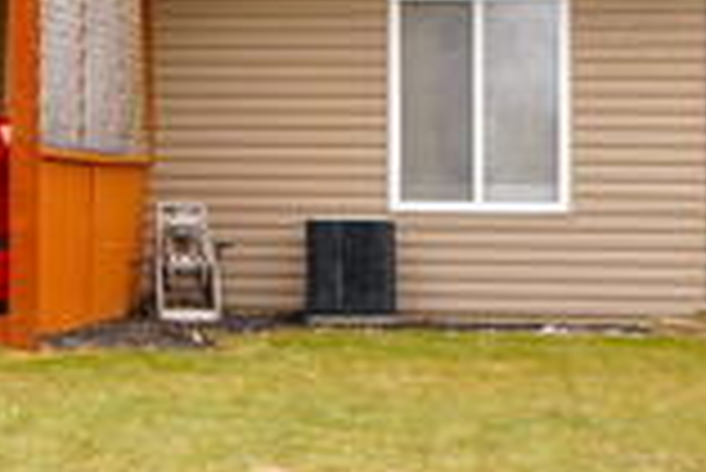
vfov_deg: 11.2
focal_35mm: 122
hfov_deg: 16.2
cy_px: 43
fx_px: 2395
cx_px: -117
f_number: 4
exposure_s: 1/60
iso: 160
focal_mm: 20
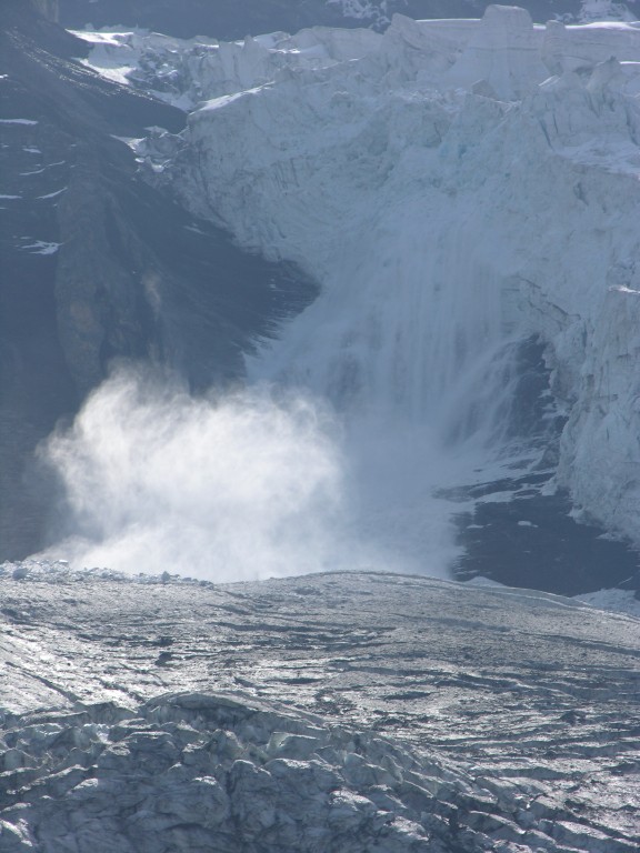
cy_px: 426
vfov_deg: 7.1
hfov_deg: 5.3
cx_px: 320
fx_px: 6902
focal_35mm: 280
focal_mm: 71.2
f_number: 6.6
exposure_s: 1/335
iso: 50
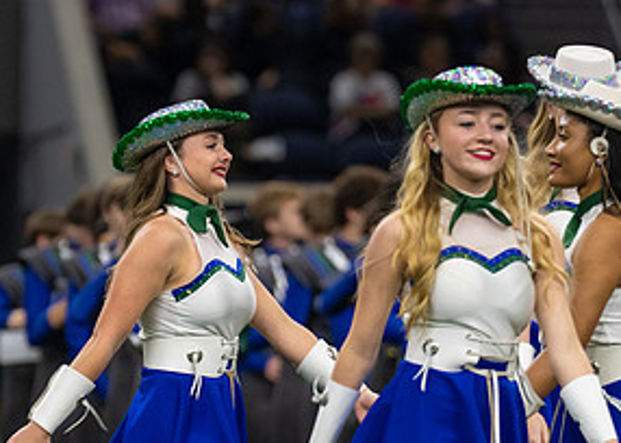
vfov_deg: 2.4
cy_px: 327
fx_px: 10524
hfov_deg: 3.4
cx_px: 196
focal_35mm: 597
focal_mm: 200
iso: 1600
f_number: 2.8
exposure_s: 1/1000
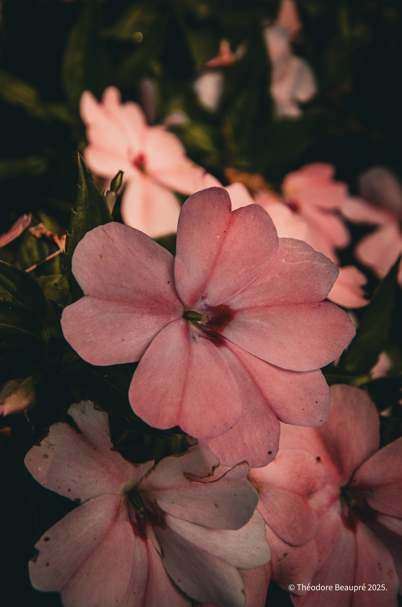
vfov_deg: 20.7
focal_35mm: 99
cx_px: 201
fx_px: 1666
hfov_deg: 13.8
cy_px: 304
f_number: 8
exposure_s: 1/250
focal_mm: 66
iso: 200
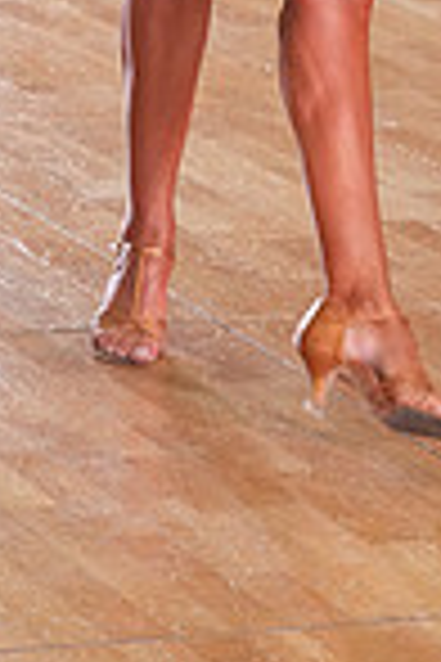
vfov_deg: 7.3
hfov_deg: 5.0
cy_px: -455
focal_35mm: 276
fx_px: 5071
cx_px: -52
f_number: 6.3
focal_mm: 70
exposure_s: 1/200
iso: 4000
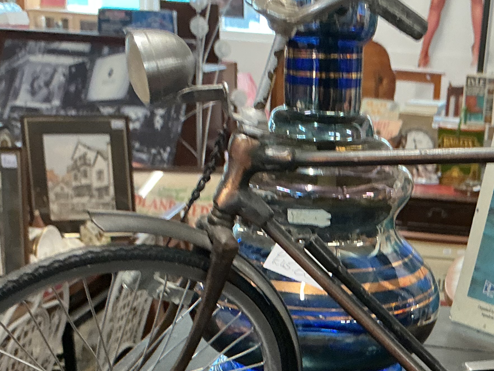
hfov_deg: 28.6
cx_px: 411
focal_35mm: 66
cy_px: 358
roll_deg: -3.6
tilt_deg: -23.9
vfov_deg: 21.6
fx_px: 942
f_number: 1.8
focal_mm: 3
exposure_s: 1/60
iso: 160
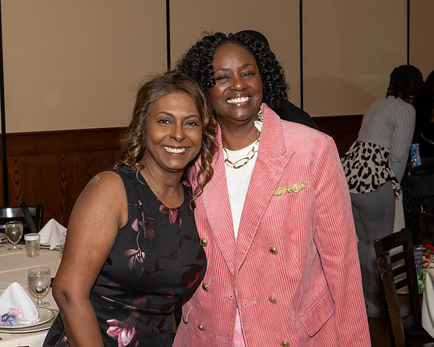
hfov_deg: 31.6
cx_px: 217
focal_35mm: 60
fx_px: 768
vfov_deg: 25.4
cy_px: 142
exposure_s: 1/250
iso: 640
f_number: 7.1
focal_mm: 30
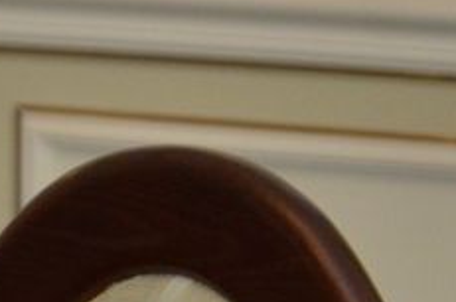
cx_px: -922
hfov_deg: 3.2
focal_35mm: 635
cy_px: 321
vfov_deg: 2.2
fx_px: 8027
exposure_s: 1/200
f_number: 5.3
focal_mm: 70
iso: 800
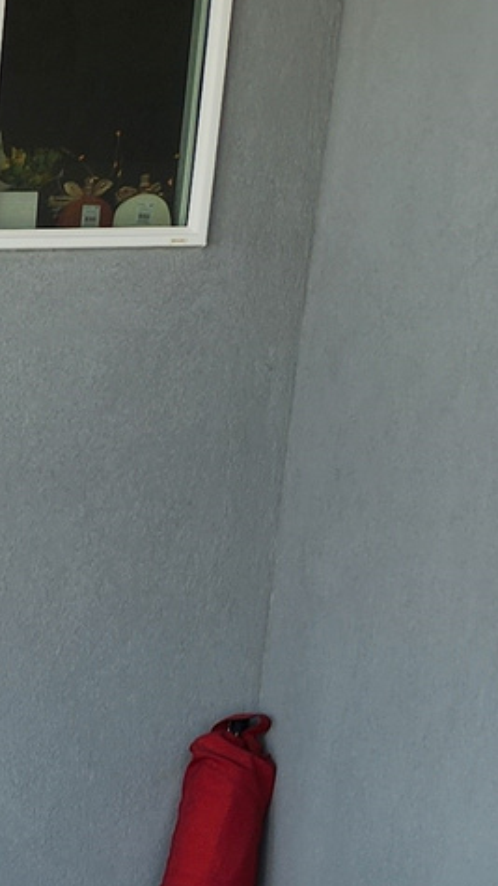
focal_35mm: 108
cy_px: 1375
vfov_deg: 17.5
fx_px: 2537
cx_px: -776
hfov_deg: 9.7
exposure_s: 1/818
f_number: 1.8
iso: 20
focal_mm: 5.4
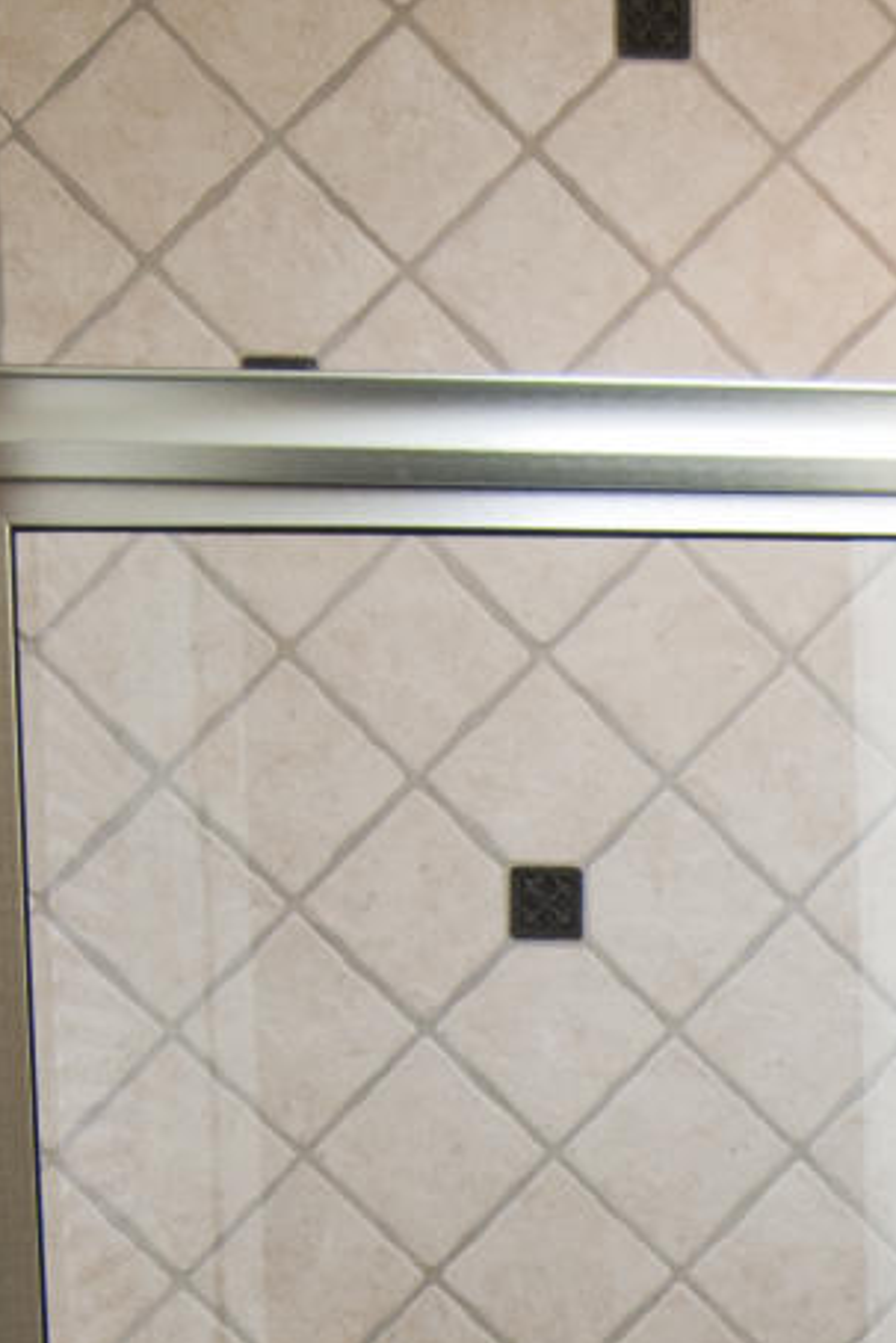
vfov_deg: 16.1
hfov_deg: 10.9
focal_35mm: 119
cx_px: 1493
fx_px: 4439
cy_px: 1856
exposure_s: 1/80
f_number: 4.5
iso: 200
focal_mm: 18
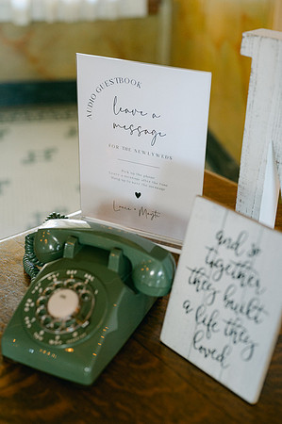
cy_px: 212
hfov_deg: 26.9
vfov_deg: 39.6
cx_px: 141
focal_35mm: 50
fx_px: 589
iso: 1100
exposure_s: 1/125
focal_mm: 50
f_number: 2.8
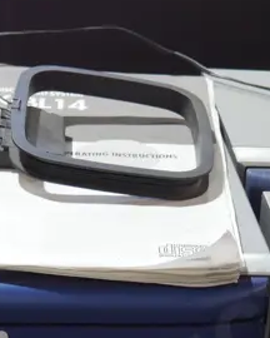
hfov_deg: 10.4
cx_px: 201
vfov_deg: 12.8
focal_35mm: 148
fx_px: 1478
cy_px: 362
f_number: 4.4
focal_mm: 20
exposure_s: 1/60
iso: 400
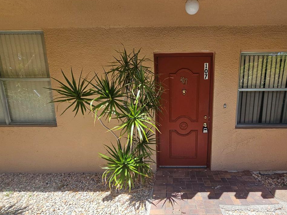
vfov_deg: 60.0
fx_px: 182
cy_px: 139
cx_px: 169
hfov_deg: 75.7
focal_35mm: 22
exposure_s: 1/1195
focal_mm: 2.2
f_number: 2.2
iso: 50
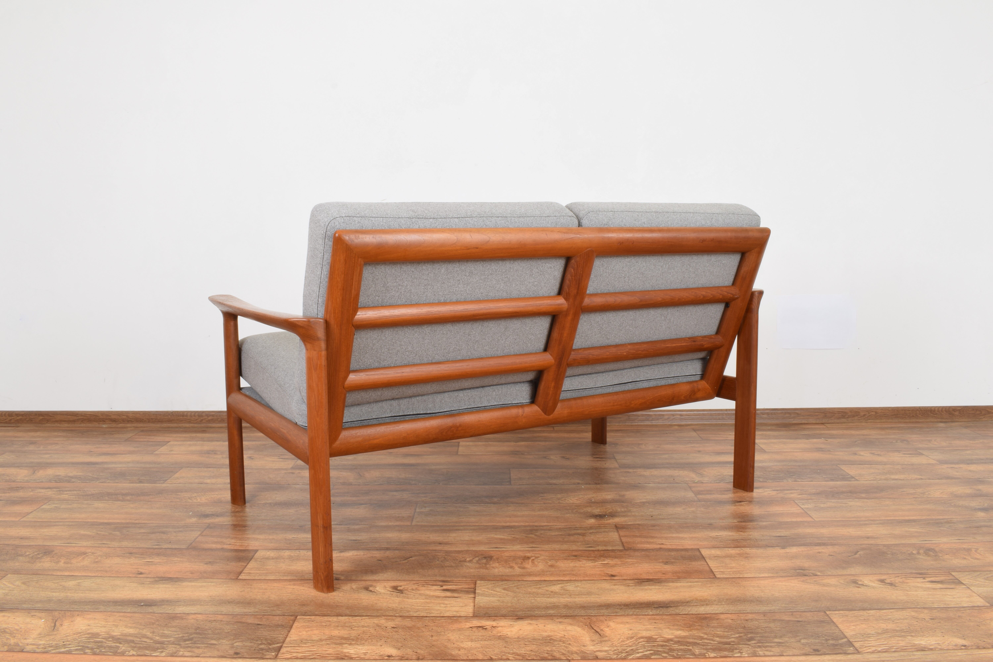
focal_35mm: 30
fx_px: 827
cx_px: 496
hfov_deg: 61.9
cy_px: 331
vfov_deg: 43.6
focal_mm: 20
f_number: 25
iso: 100
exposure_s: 4
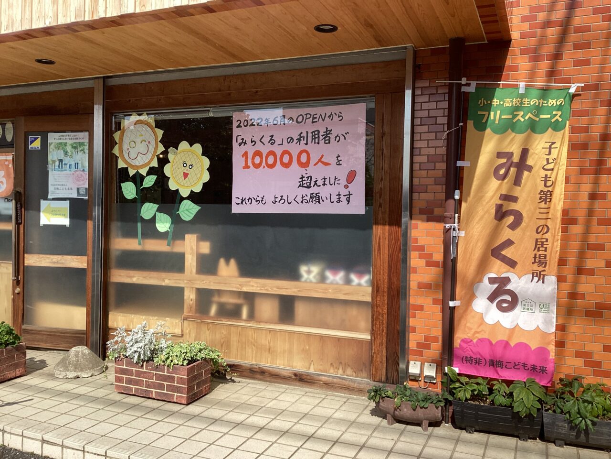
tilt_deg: -1.9
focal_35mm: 31
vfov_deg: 45.4
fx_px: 547
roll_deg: +0.4
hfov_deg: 58.4
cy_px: 230
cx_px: 306
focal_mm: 3.3
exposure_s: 1/959
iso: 25
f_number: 2.4
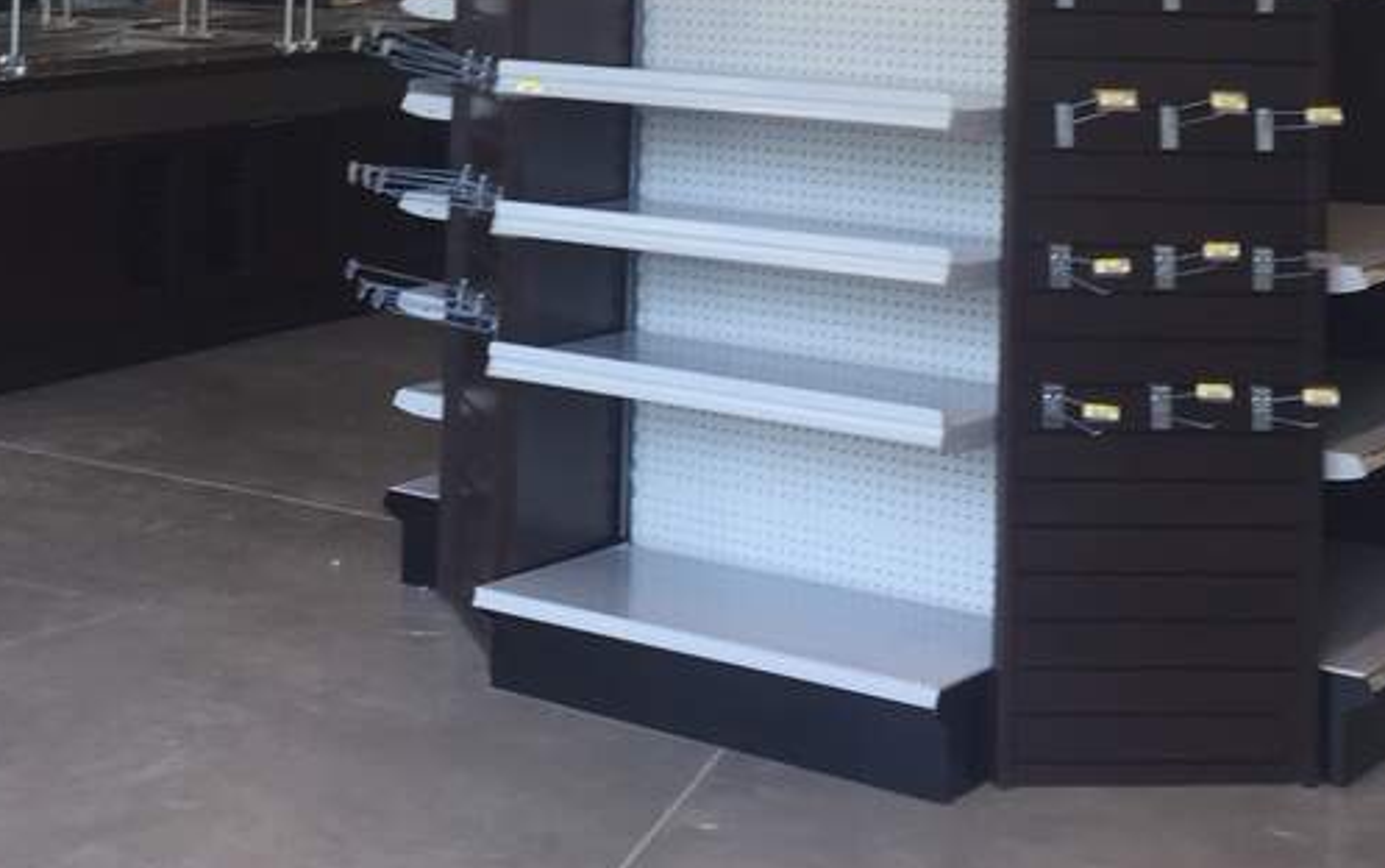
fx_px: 2795
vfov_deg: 16.8
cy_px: -209
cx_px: 384
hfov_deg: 27.5
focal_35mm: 74
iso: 32
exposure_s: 1/60
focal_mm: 4.15
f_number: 2.2
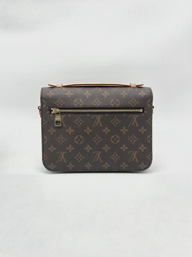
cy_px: 128
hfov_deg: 53.1
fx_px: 192
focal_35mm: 26
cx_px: 96
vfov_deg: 67.3
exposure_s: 1/280
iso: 40
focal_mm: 5.7
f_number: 1.5
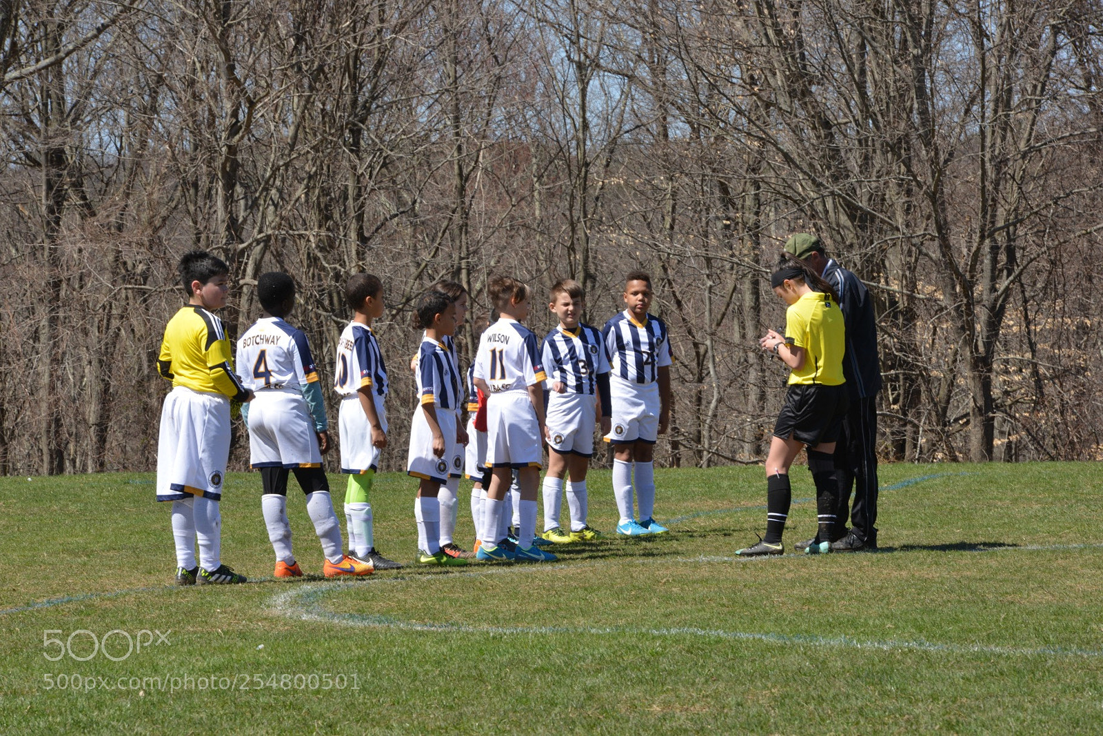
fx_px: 5362
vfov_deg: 7.8
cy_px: 368
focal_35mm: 175
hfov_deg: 11.7
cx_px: 552
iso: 450
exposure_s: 1/125
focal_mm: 175
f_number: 22
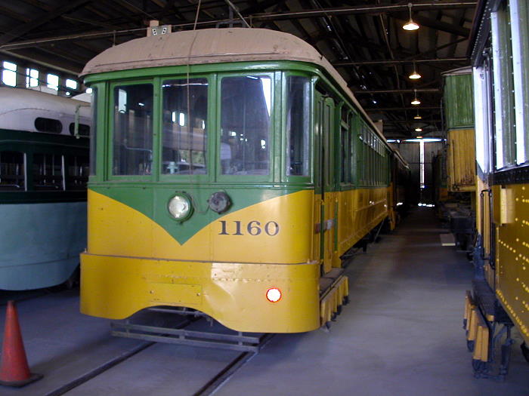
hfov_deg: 50.1
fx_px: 565
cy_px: 198
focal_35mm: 37
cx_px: 264
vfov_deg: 38.7
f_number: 2.7
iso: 181
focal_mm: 5.6
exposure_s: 1/25.7
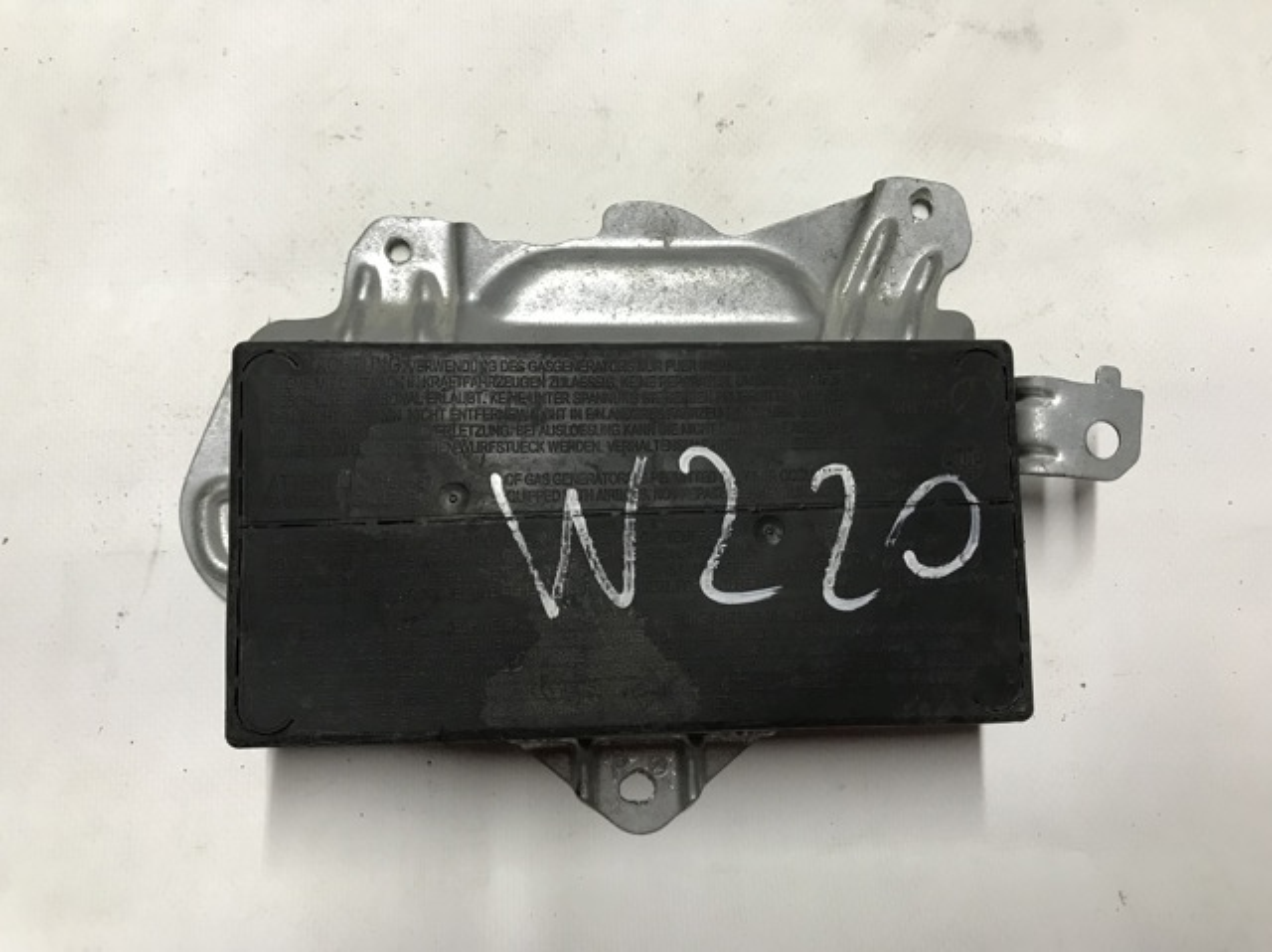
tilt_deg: -79.7
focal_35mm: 28
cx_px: 636
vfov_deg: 49.7
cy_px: 476
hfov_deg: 63.5
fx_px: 1028
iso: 32
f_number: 1.8
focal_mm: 3.99
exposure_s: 1/33
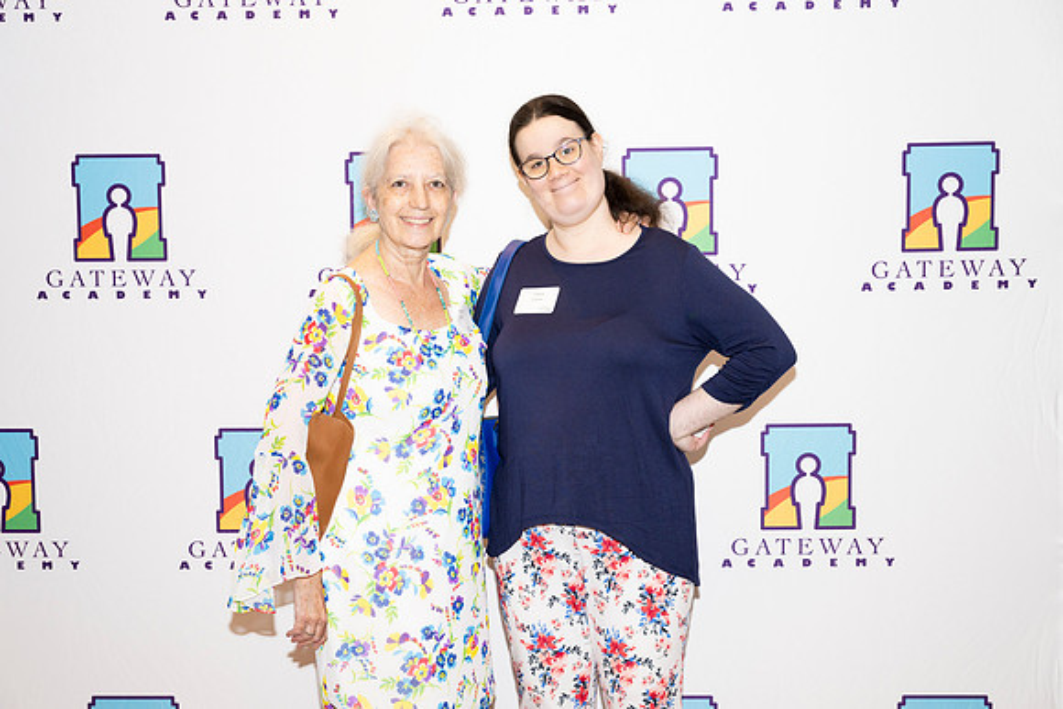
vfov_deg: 24.6
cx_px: 532
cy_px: 354
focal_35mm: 55
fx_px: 1624
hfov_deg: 36.2
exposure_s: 1/160
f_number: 5.6
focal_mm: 55
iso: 800
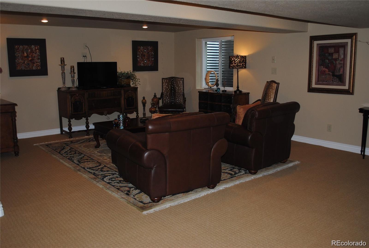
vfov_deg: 40.1
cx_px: 184
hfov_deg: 57.1
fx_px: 339
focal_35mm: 33
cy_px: 124
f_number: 3.8
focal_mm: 22
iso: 200
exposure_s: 1/60
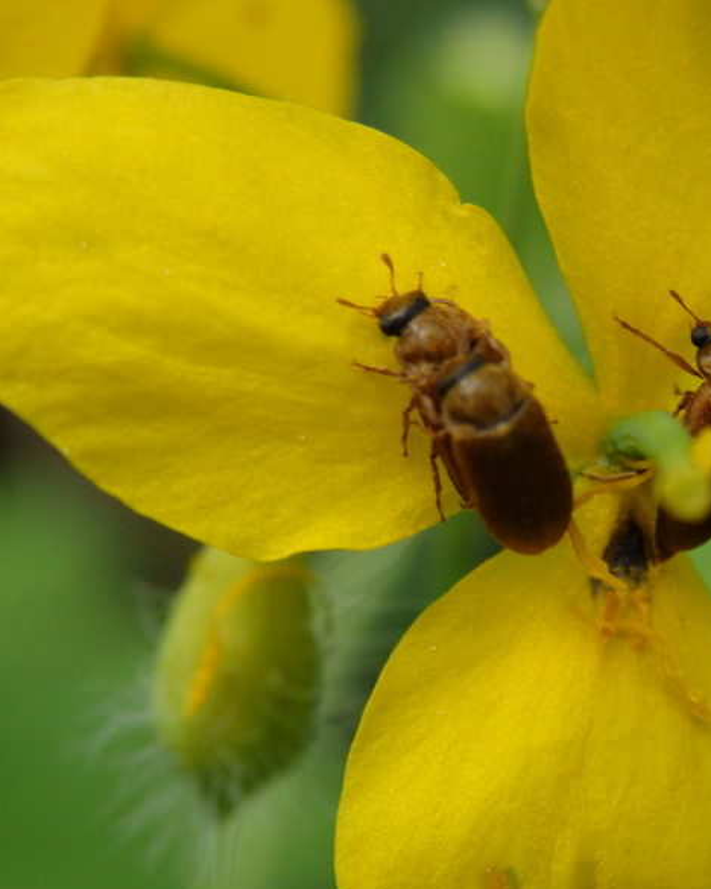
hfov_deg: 16.3
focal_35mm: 94
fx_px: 2473
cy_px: 485
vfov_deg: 20.4
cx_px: 549
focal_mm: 11.9
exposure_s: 1/100
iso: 320
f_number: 4.4
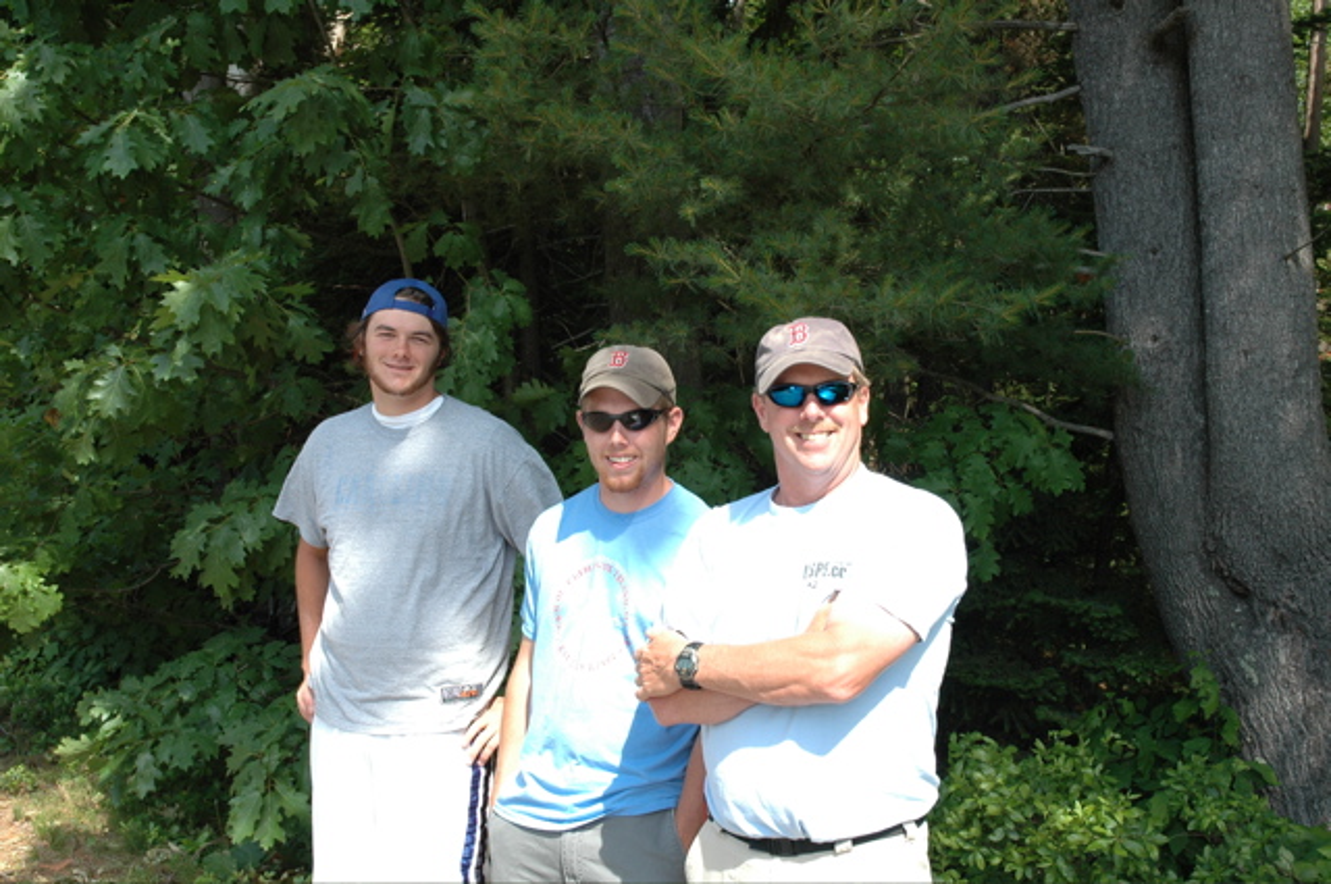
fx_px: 1495
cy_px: 442
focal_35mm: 40
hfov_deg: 48.0
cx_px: 666
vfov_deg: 32.9
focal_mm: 27
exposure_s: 1/200
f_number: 7.1
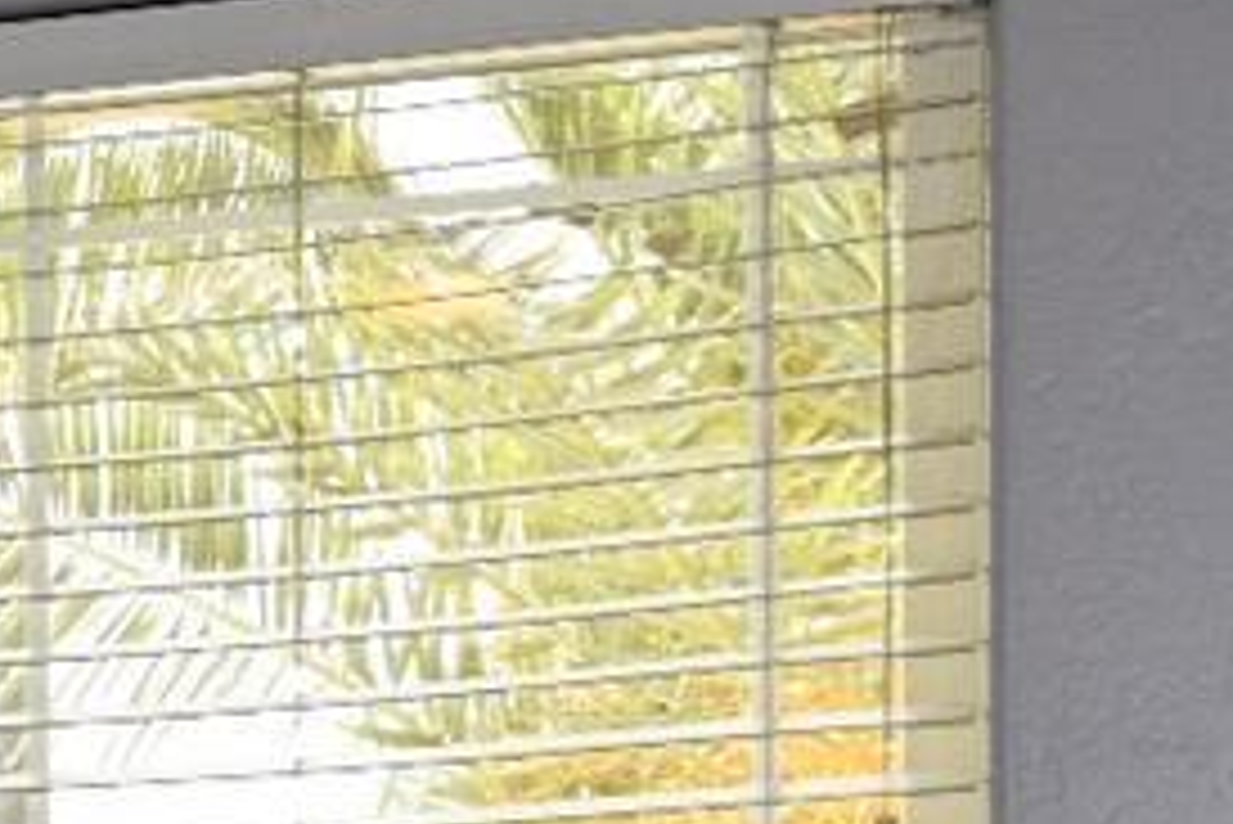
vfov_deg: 8.2
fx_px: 5620
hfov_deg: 11.3
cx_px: -1215
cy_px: 1328
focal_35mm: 164
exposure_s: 1/125
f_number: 5.6
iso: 140
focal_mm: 20
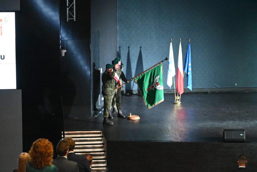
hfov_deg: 17.9
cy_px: 86
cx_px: 128
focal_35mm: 114
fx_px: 814
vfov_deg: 12.0
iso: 12800
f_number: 5.3
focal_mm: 76
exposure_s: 1/60
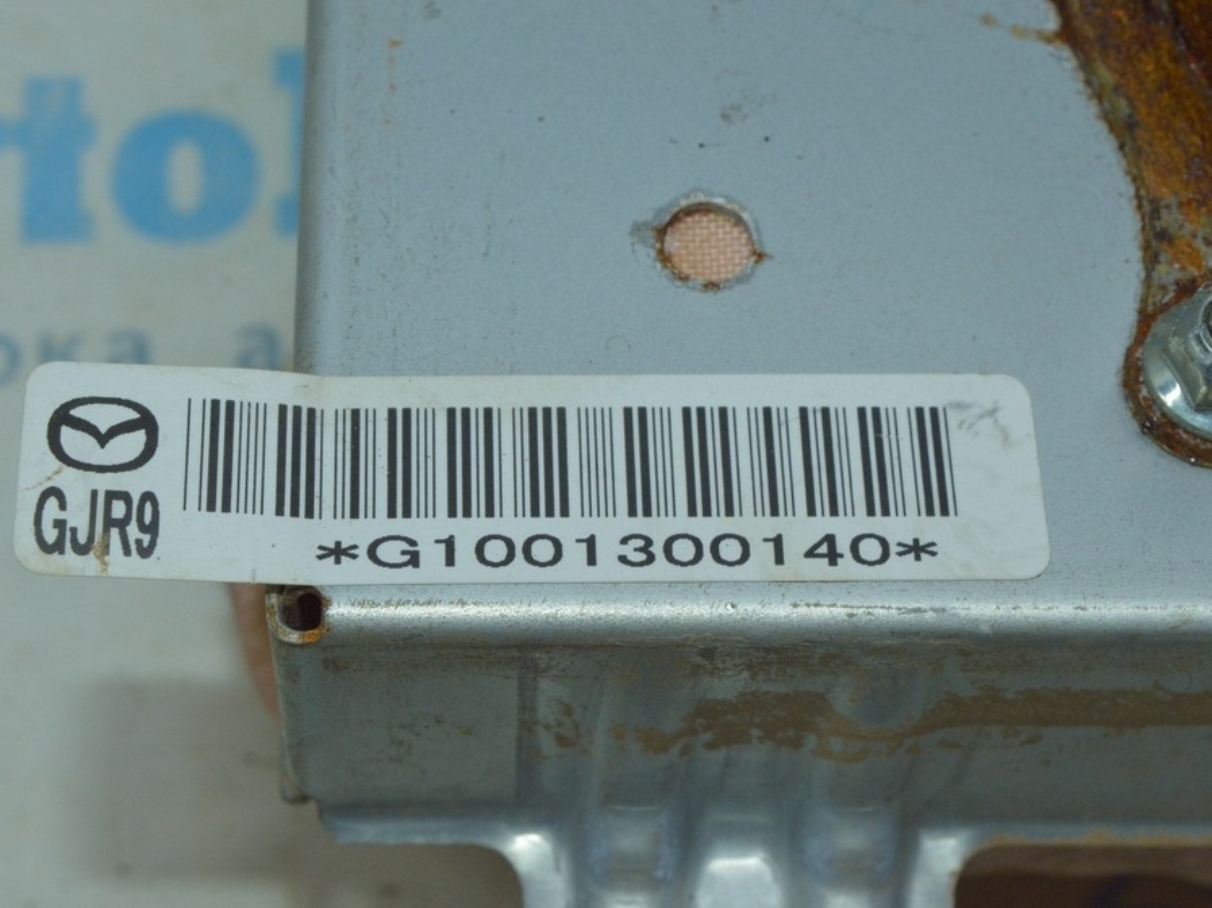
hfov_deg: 24.7
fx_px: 2765
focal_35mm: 79
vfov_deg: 18.6
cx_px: 540
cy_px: 449
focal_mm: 48
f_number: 16
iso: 1400
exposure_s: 1/80
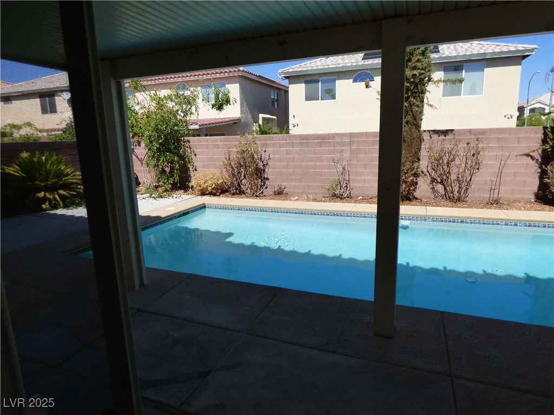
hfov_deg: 81.7
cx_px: 277
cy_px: 208
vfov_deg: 66.0
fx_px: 320
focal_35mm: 20
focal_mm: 3.58
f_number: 2.8
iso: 160
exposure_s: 1/2000
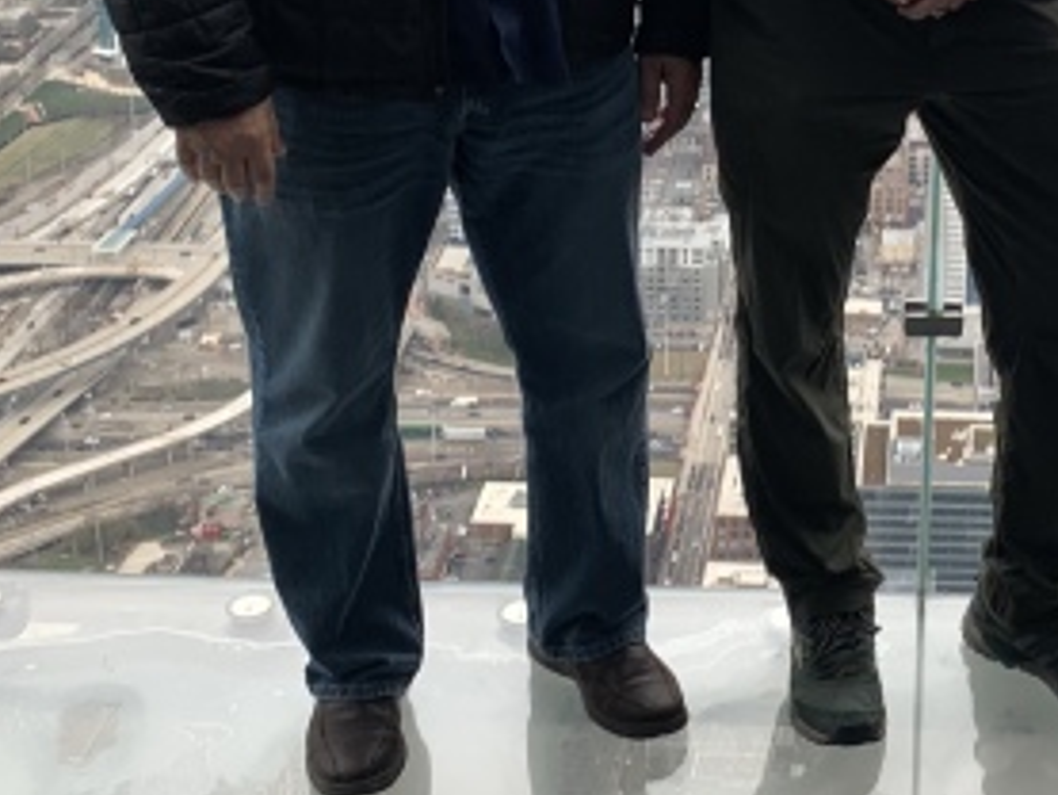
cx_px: 955
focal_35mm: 75
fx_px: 2293
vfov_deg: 19.4
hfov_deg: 25.2
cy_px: 107
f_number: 1.8
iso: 25
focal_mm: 4.25
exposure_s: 1/130
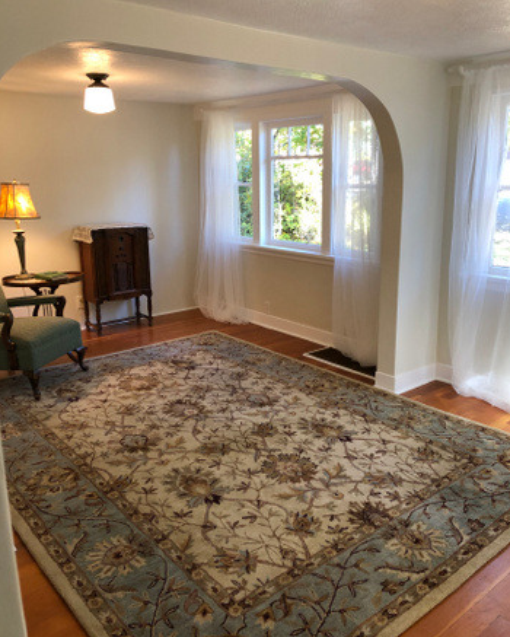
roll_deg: +1.6
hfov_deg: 48.5
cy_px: 303
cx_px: 258
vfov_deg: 58.7
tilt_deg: -11.7
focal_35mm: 30
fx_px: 566
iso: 25
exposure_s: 1/30
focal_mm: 3.99
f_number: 1.8
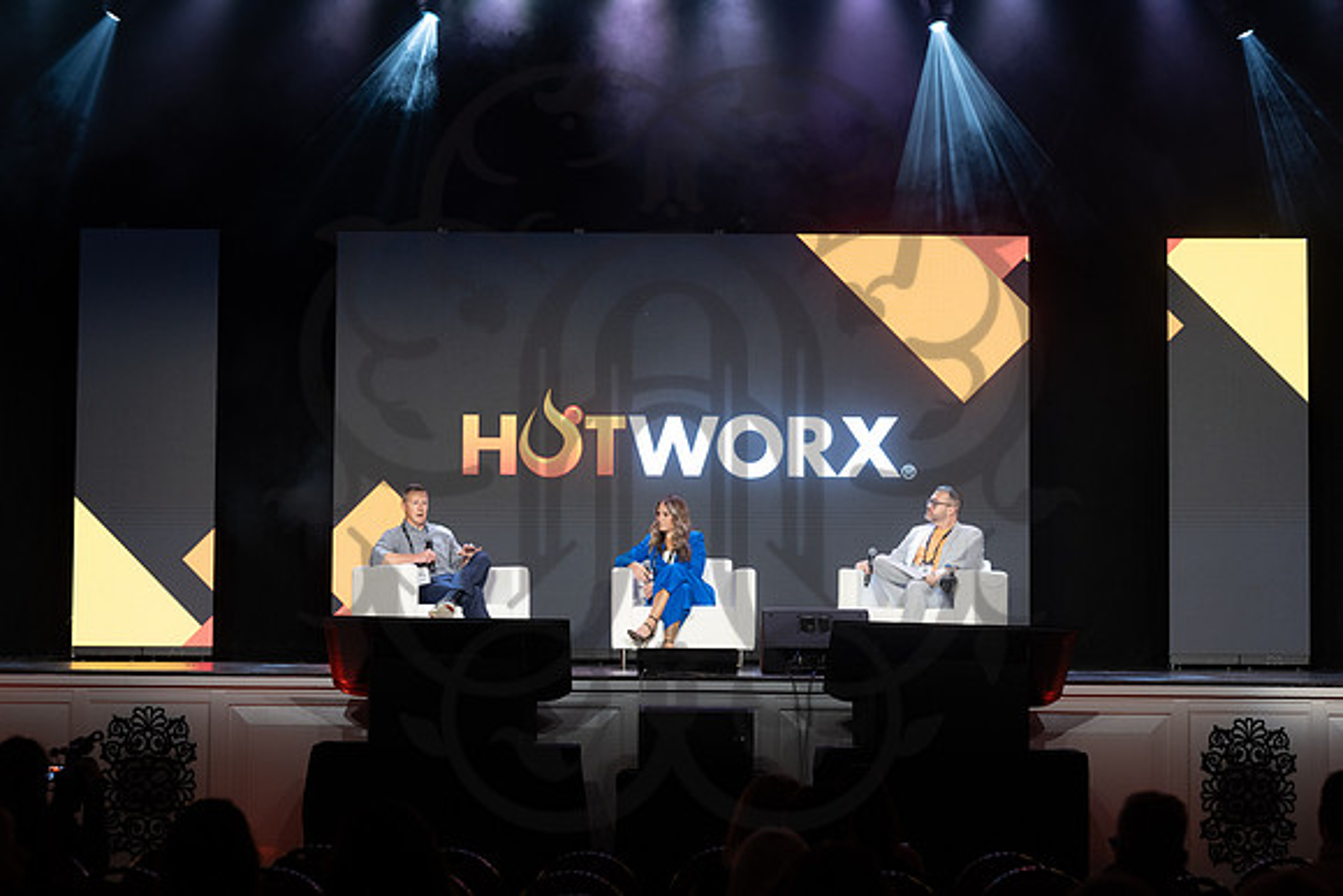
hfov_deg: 23.9
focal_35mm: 85
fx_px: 3172
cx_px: 672
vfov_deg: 16.1
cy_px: 448
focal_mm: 85
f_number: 4
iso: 1250
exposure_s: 1/125
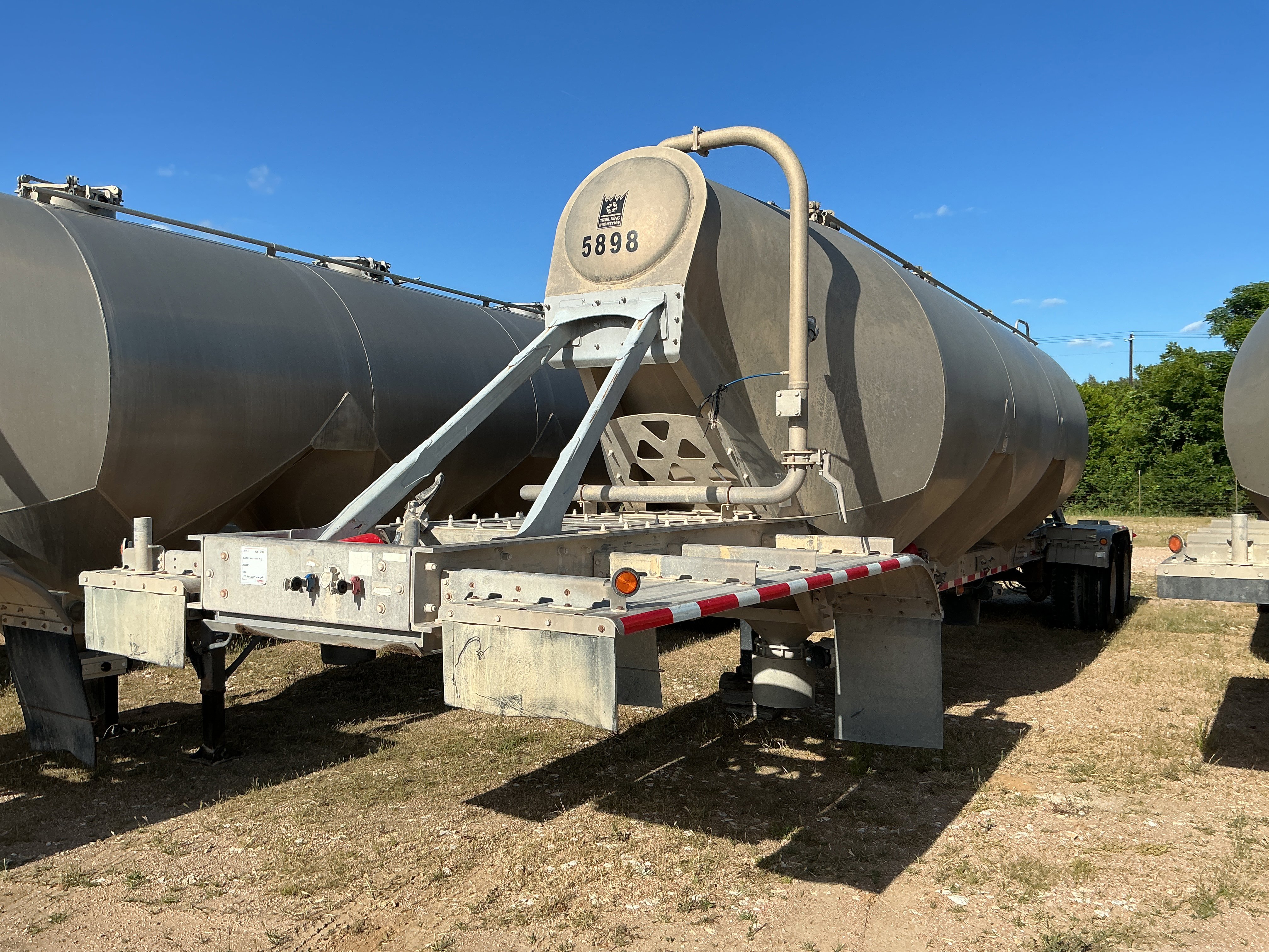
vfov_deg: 48.2
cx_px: 634
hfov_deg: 61.7
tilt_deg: +0.5
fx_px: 1063
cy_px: 476
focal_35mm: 29
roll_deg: +1.3
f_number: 1.8
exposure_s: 1/2058
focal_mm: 3
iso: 25
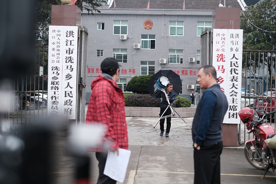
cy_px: 87
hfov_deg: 34.5
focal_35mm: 58
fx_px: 444
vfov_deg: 23.4
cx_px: 140
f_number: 1.8
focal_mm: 35
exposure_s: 1/2000
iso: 250
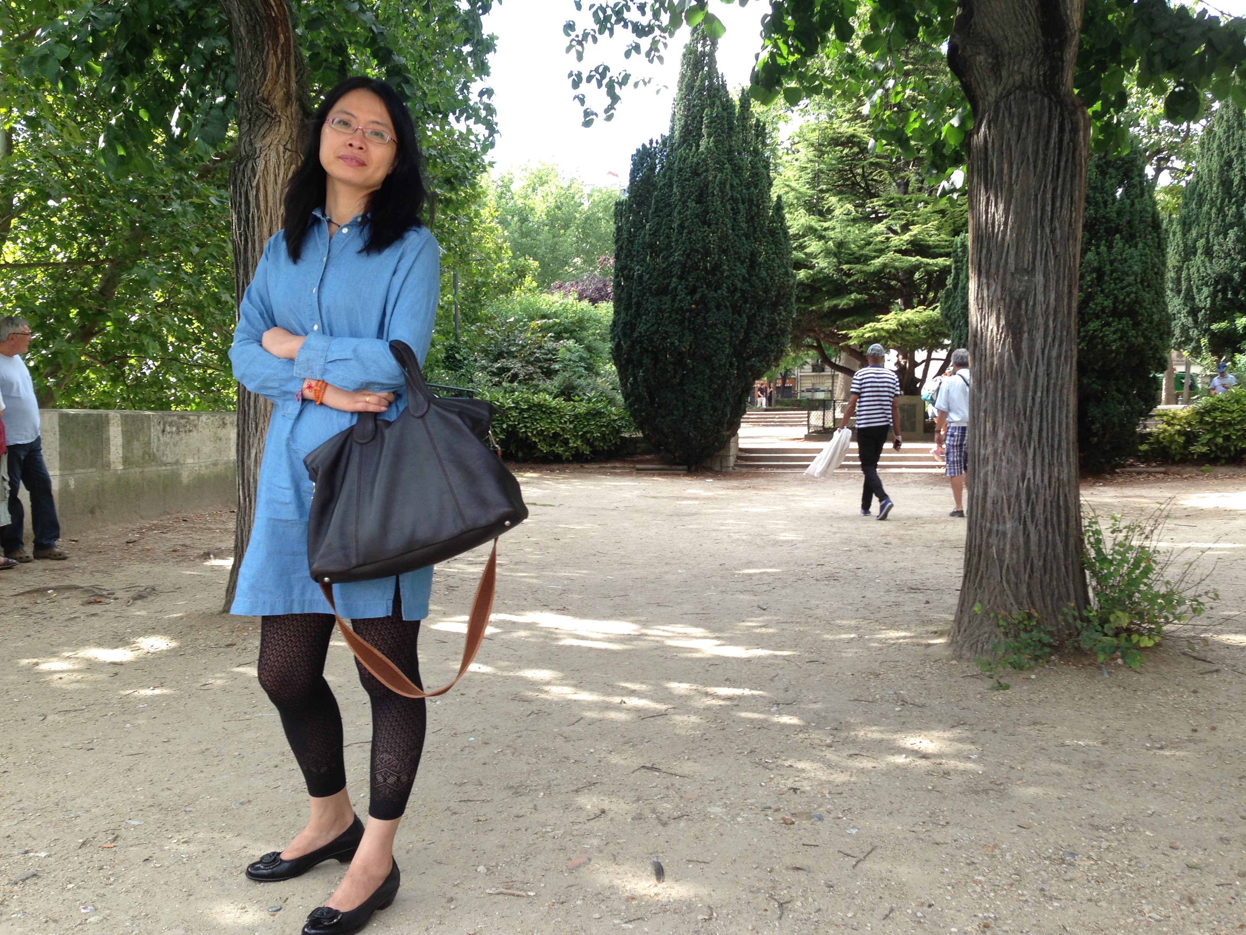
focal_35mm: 33
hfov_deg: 55.4
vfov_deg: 42.9
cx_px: 623
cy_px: 468
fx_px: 1188
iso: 50
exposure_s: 1/178
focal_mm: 4.13
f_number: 2.4
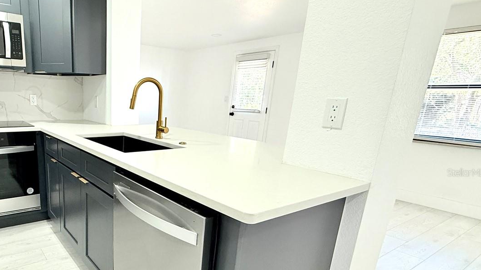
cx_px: 127
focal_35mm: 23
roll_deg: -1.6
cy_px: 172
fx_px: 293
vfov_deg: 48.9
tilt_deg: -13.4
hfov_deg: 73.8
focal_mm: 2.22
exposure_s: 1/120
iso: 200
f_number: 2.2
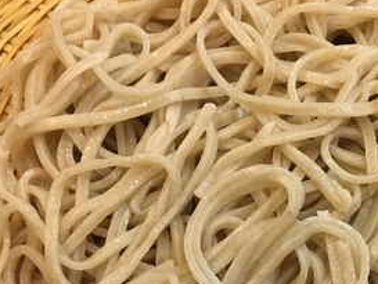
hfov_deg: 27.9
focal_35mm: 68
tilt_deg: -63.9
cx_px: 306
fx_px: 743
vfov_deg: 20.7
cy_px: 302
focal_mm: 4.15
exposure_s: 1/30
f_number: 2.2
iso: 160
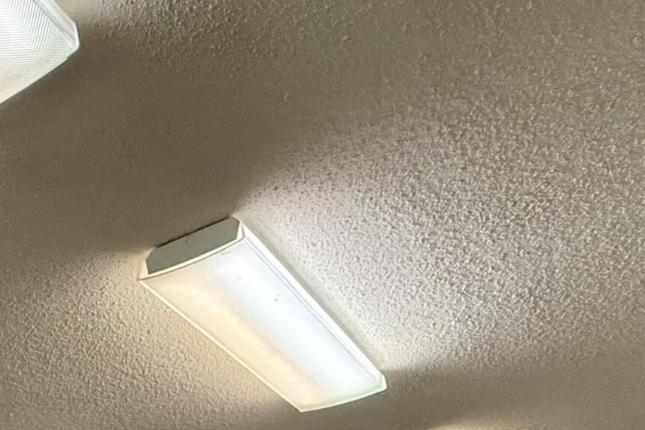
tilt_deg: -3.3
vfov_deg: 19.0
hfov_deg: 31.1
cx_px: -173
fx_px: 914
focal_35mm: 51
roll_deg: +1.1
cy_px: 811
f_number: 2.2
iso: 320
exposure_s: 1/120
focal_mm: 2.22
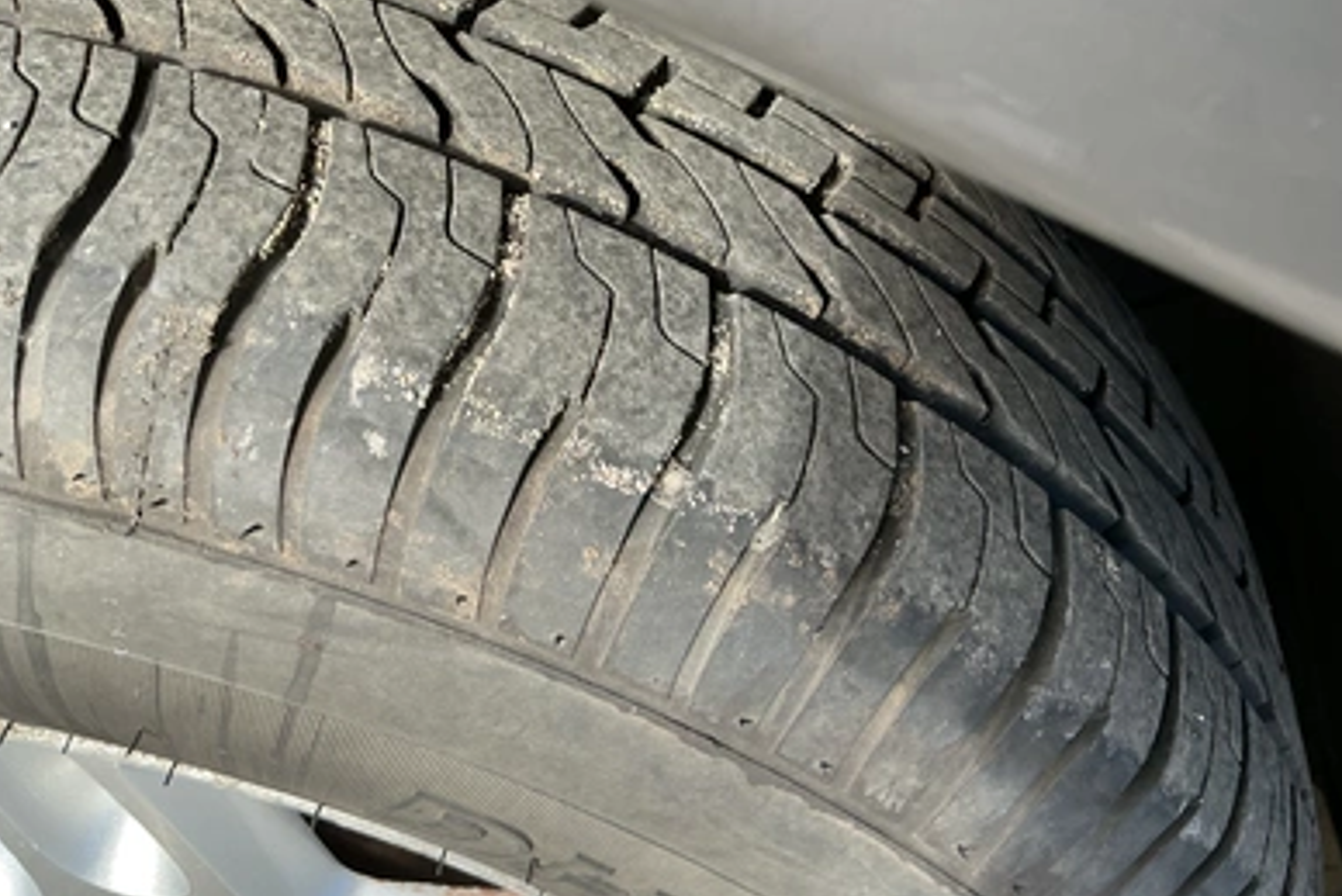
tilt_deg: -47.3
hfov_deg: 61.9
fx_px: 1119
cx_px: 668
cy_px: 505
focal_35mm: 30
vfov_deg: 43.6
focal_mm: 3
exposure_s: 1/222
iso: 25
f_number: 1.8
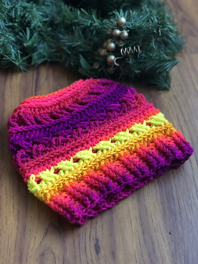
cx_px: 99
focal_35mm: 57
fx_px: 435
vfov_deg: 33.8
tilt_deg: -48.2
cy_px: 132
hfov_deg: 25.7
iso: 320
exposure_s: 1/30
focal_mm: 6.6
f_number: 2.8
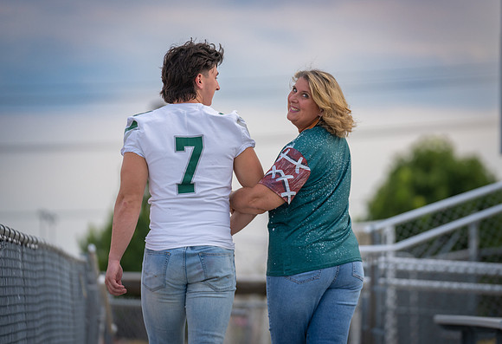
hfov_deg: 10.3
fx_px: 2798
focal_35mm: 199
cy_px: 155
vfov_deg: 7.0
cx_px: 283
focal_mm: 178
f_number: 2.8
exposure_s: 1/1000
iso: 125
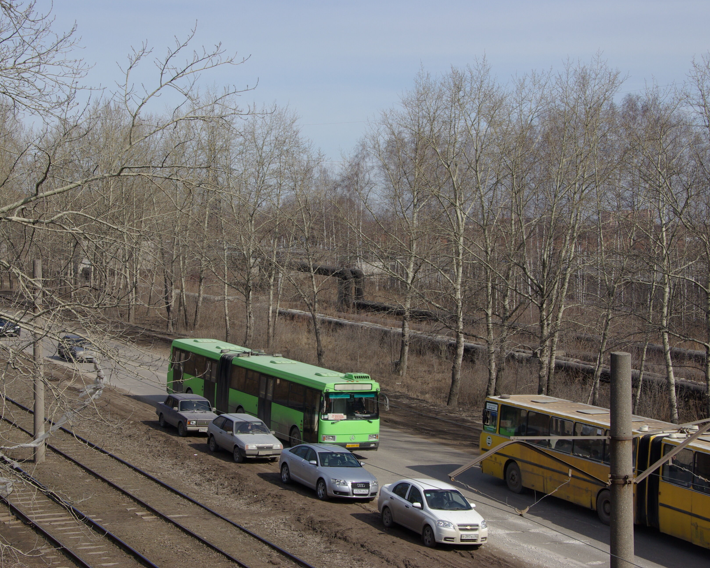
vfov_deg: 21.3
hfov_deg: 26.4
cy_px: 284
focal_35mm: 72
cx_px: 341
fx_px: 1513
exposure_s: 1/320
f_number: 11
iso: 200
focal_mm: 42.5
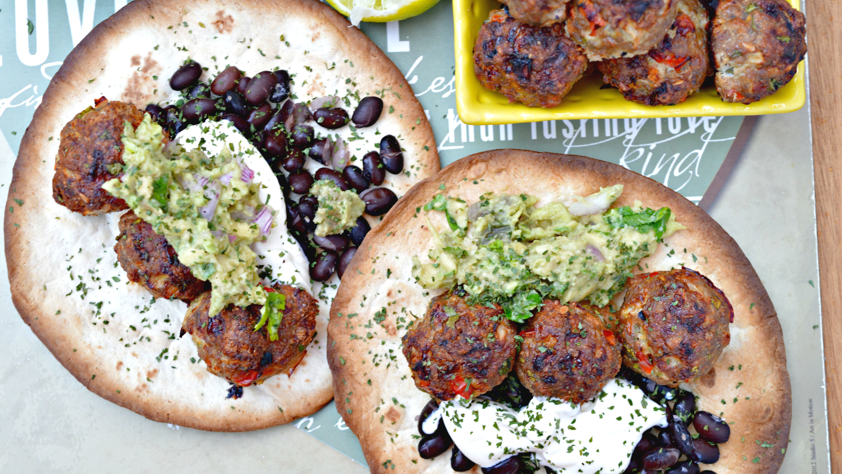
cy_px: 247
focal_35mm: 82
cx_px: 422
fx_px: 1831
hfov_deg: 25.9
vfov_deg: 14.7
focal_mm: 52
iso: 400
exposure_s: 1/20
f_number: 5.6
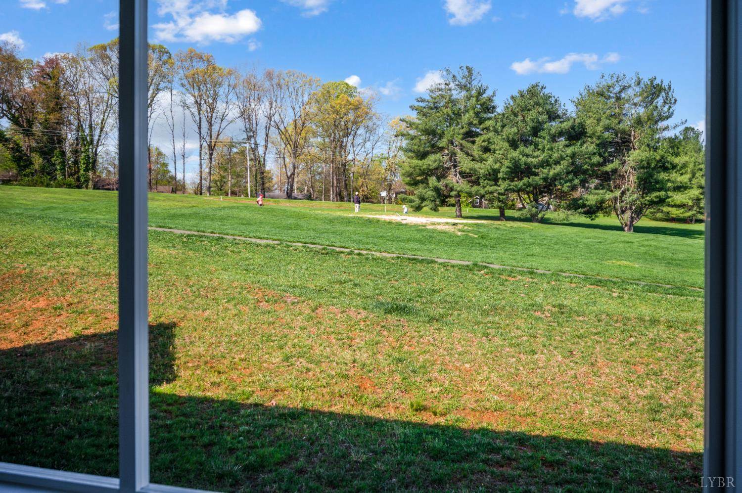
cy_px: 246
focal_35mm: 30
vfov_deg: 43.5
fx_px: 618
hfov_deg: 62.0
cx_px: 371
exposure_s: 1/1000
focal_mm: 30
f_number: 4
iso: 200
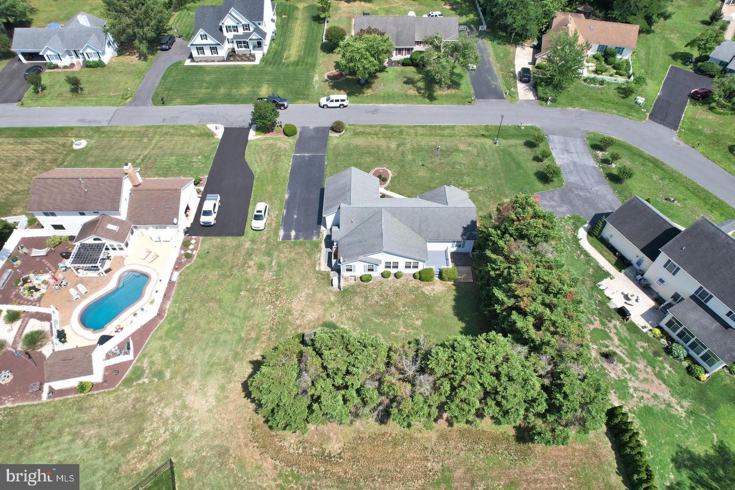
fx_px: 449
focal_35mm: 22
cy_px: 245
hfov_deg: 78.6
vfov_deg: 57.2
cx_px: 368
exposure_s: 1/1250
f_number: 2.8
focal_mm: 8.38
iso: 100
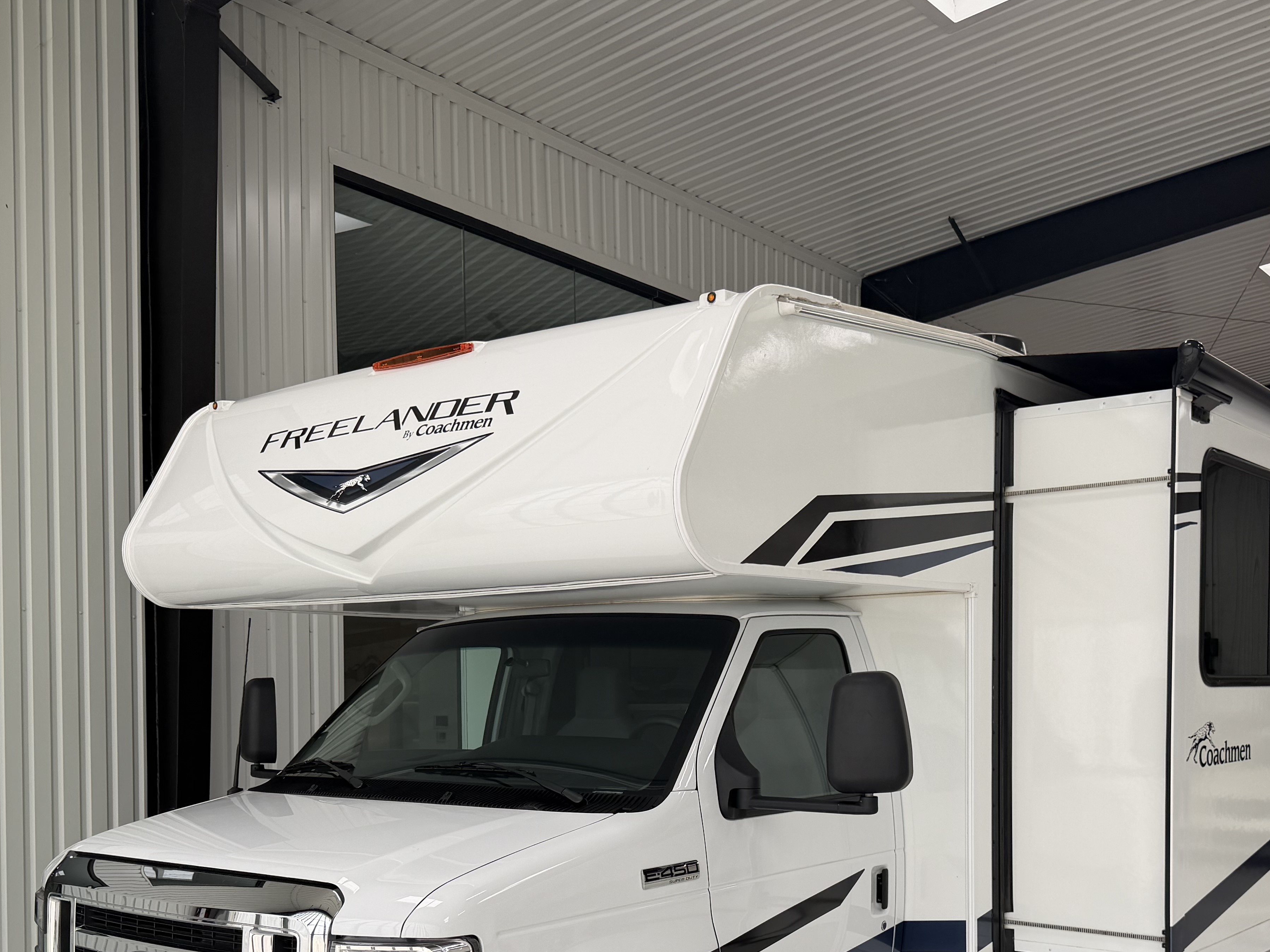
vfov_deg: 36.6
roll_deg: +0.9
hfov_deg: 48.9
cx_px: 691
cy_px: 745
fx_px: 1394
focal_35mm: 38
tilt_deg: -1.3
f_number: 1.78
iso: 80
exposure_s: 1/580
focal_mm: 6.76
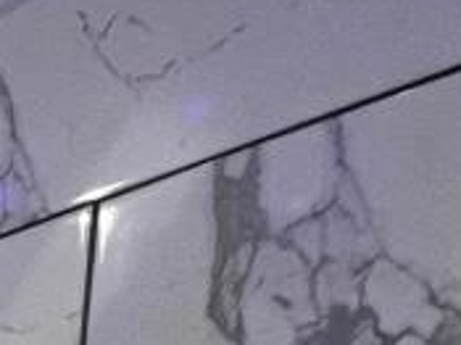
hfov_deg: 16.4
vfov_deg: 12.5
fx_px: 1011
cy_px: 938
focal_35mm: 76
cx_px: -556
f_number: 1.8
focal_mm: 1.57
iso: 100
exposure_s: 1/100
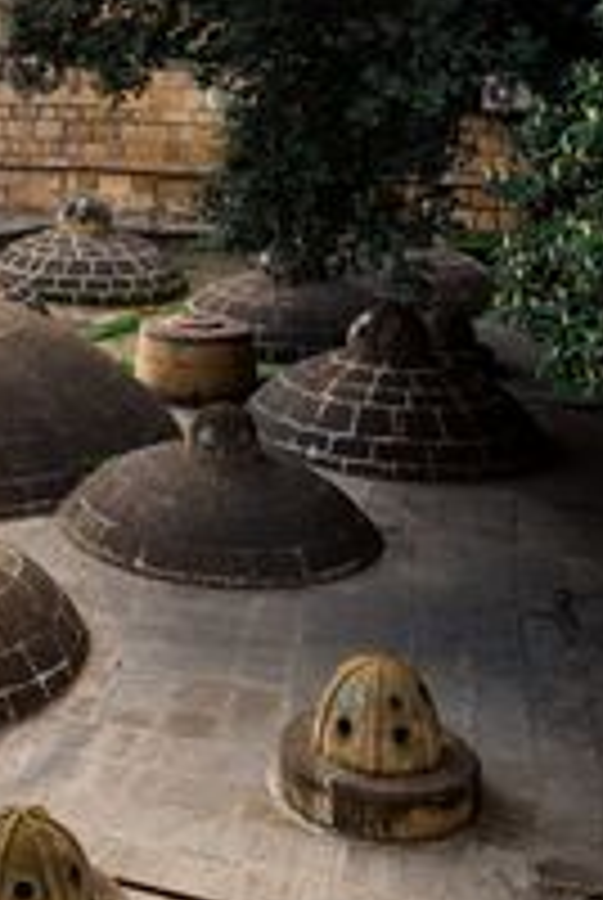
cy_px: 90
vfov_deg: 30.0
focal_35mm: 64
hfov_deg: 20.0
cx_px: -117
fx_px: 1602
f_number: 8
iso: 100
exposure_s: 1/200
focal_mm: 25
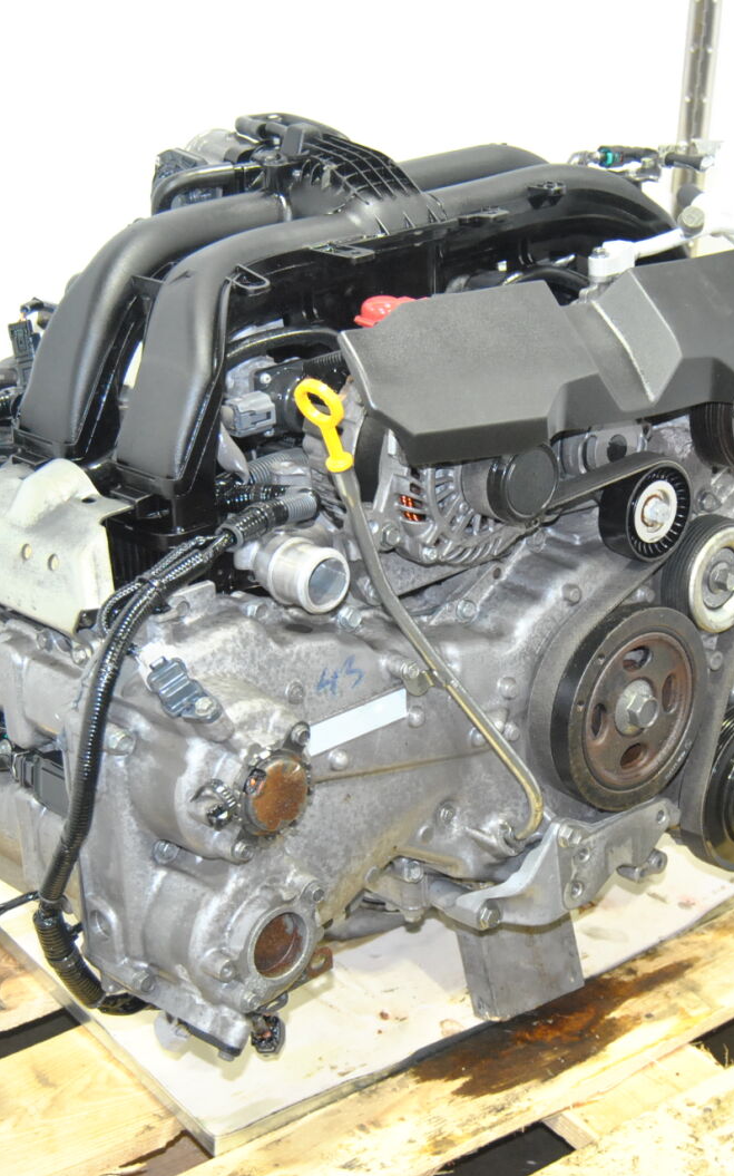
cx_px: 462
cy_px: 588
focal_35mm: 65
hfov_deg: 20.0
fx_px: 2081
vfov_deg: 31.5
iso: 800
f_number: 5
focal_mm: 28
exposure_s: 1/60
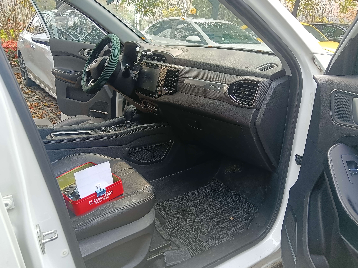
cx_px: 179
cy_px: 134
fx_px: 279
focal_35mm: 27
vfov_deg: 51.4
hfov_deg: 65.3
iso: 104
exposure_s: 1/100
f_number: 1.9
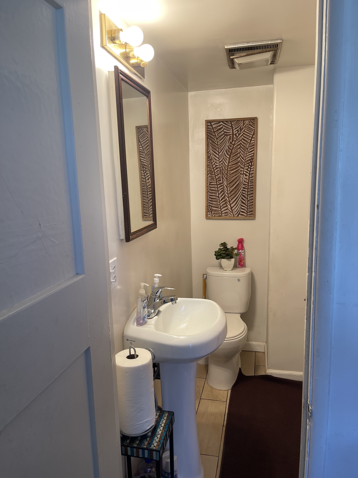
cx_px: 179
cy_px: 239
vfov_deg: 67.3
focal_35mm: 26
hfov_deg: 53.1
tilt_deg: -10.9
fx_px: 359
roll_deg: +2.2
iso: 80
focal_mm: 5.1
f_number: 1.6
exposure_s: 1/60
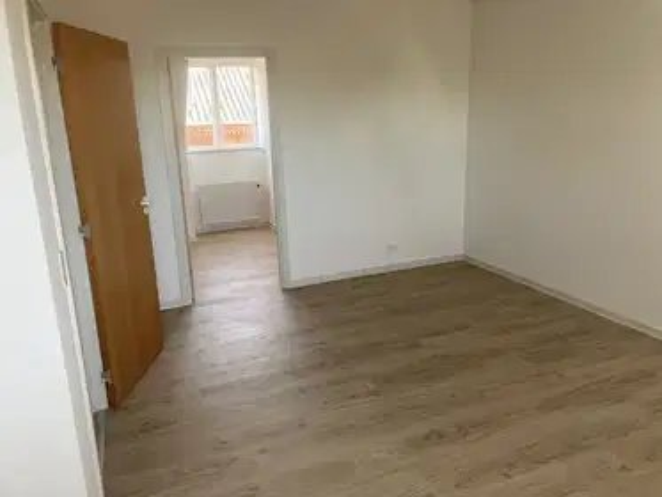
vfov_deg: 49.8
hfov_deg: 63.4
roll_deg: +2.2
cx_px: 331
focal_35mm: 28
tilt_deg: -13.2
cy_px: 248
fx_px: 536
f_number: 1.8
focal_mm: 3.99
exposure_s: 1/62
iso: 80
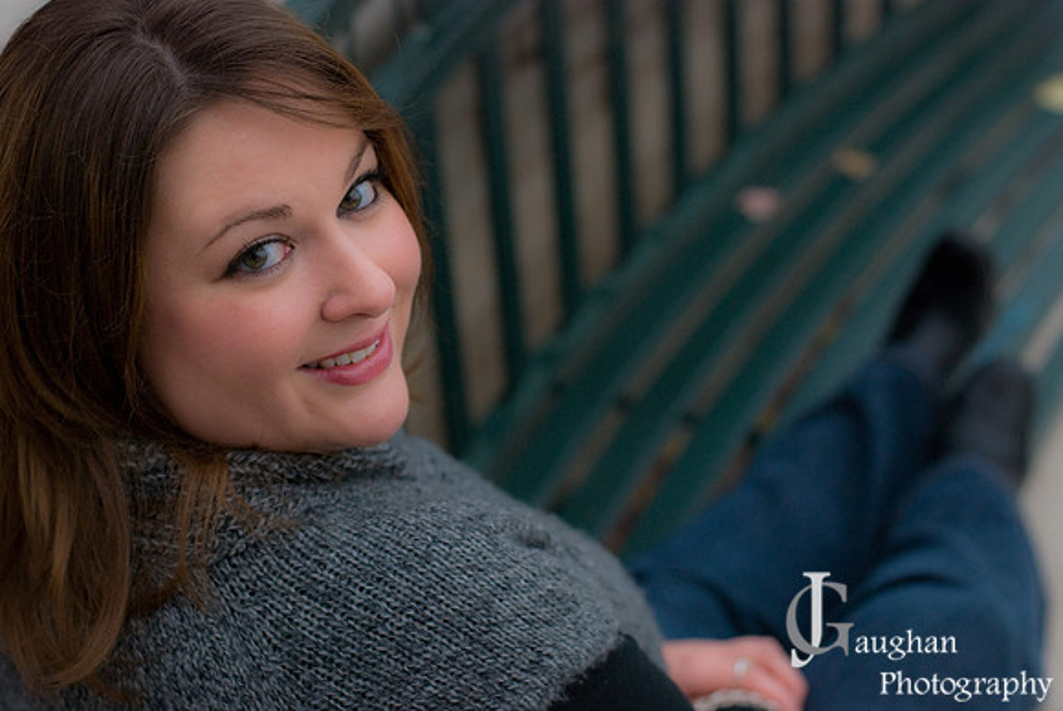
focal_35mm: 75
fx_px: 2217
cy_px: 356
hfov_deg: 27.0
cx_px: 532
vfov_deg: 18.2
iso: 400
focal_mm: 50
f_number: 3.2
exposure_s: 1/160
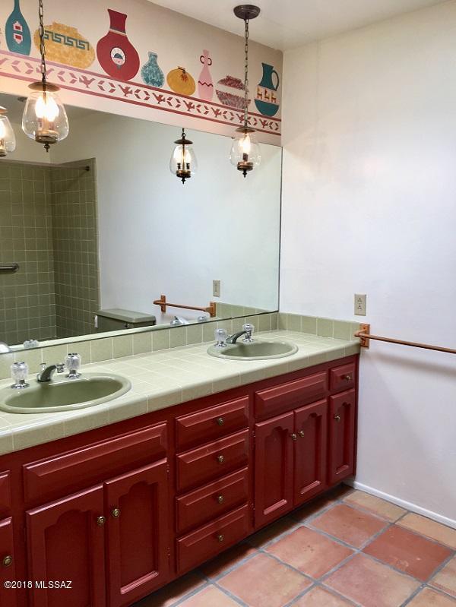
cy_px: 304
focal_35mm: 29
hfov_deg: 48.3
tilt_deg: -7.3
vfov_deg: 61.6
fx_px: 509
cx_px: 228
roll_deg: -0.2
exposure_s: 1/60
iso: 32
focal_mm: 4.15
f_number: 2.2
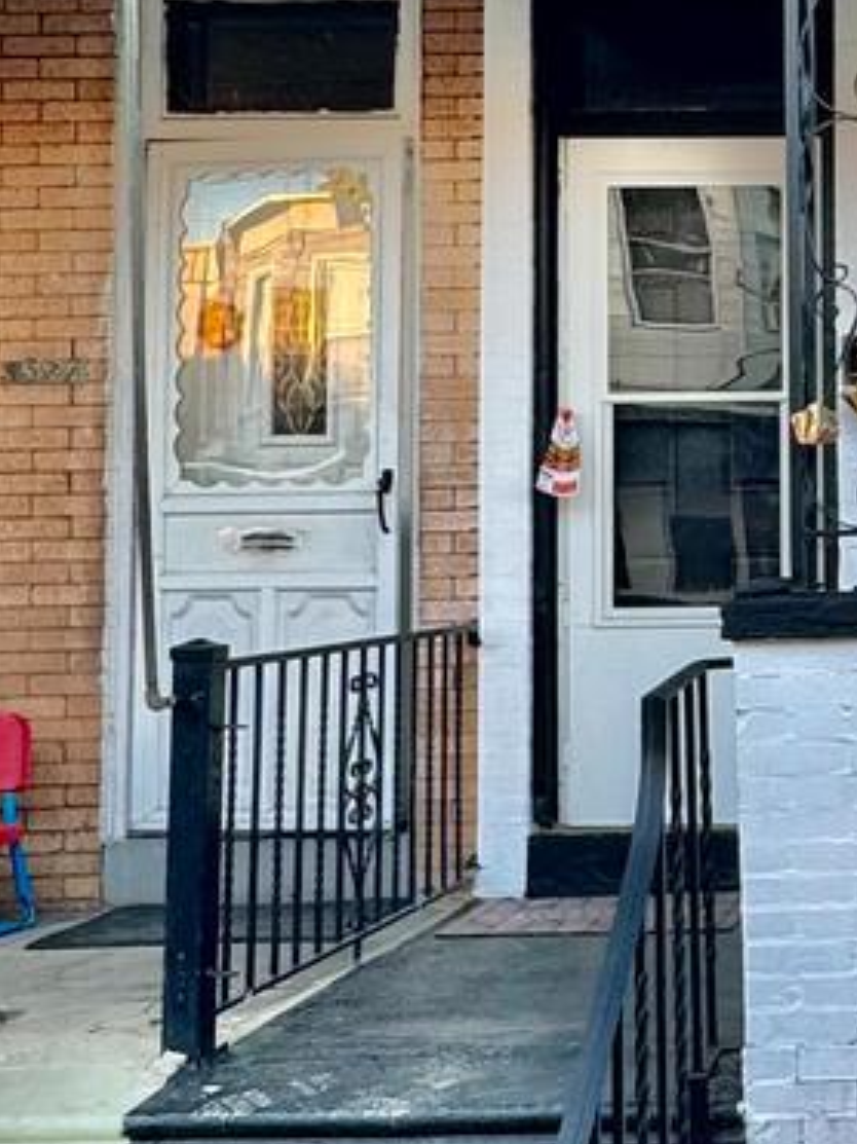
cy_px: 478
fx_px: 1916
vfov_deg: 33.2
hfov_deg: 22.5
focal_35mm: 58
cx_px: 1125
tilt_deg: +3.3
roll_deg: +1.6
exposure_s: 1/99
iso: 80
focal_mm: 2.22
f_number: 2.2
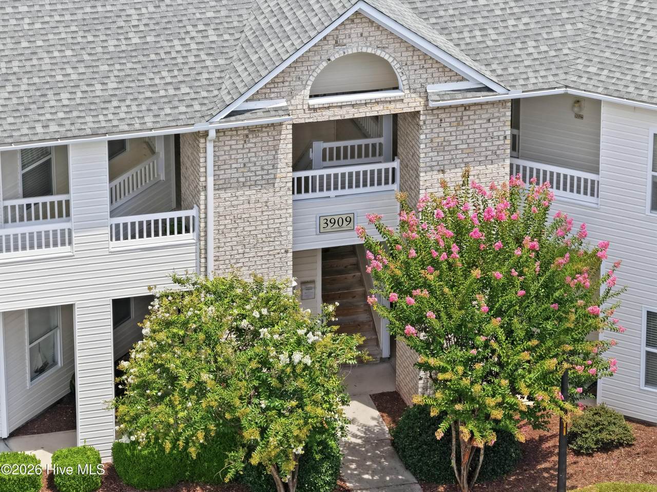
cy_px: 246
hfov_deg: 11.8
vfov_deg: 8.8
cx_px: 328
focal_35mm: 168
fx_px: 3189
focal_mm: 40
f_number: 2.8
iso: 200
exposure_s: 1/160
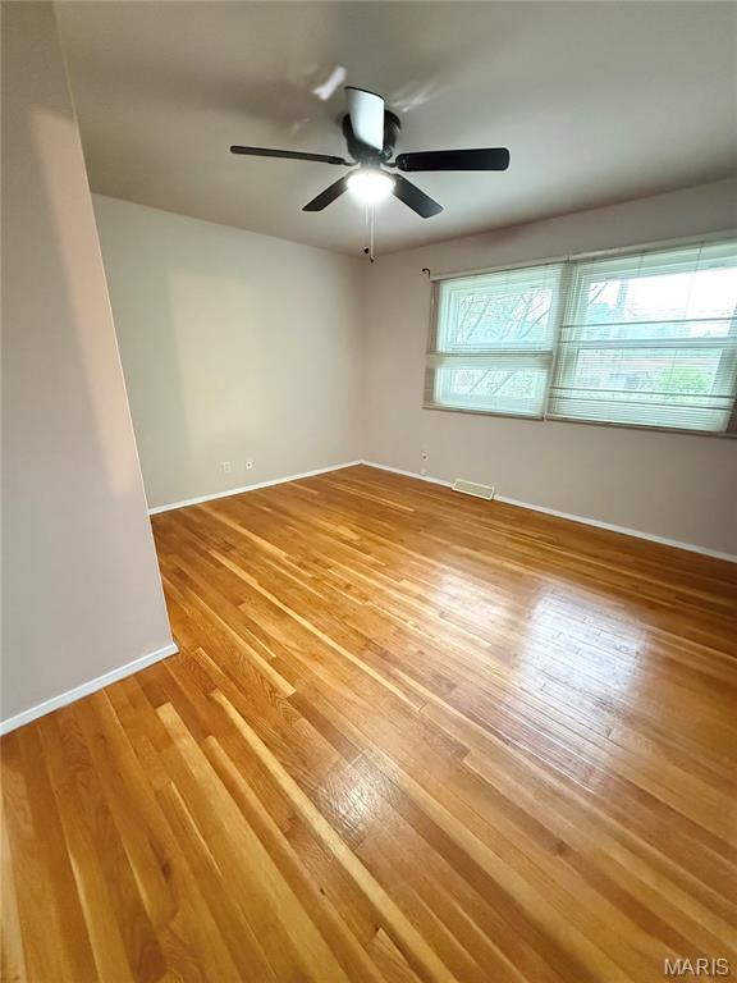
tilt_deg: -18.0
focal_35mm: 14
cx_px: 368
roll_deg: -0.8
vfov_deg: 102.1
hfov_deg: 85.7
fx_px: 397
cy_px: 492
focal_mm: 2.22
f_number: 2.2
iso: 1250
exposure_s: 1/60
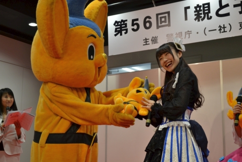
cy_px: 81
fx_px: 404
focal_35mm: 60
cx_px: 121
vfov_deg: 22.7
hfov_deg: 33.4
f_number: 5.3
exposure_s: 1/60
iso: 400
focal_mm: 40
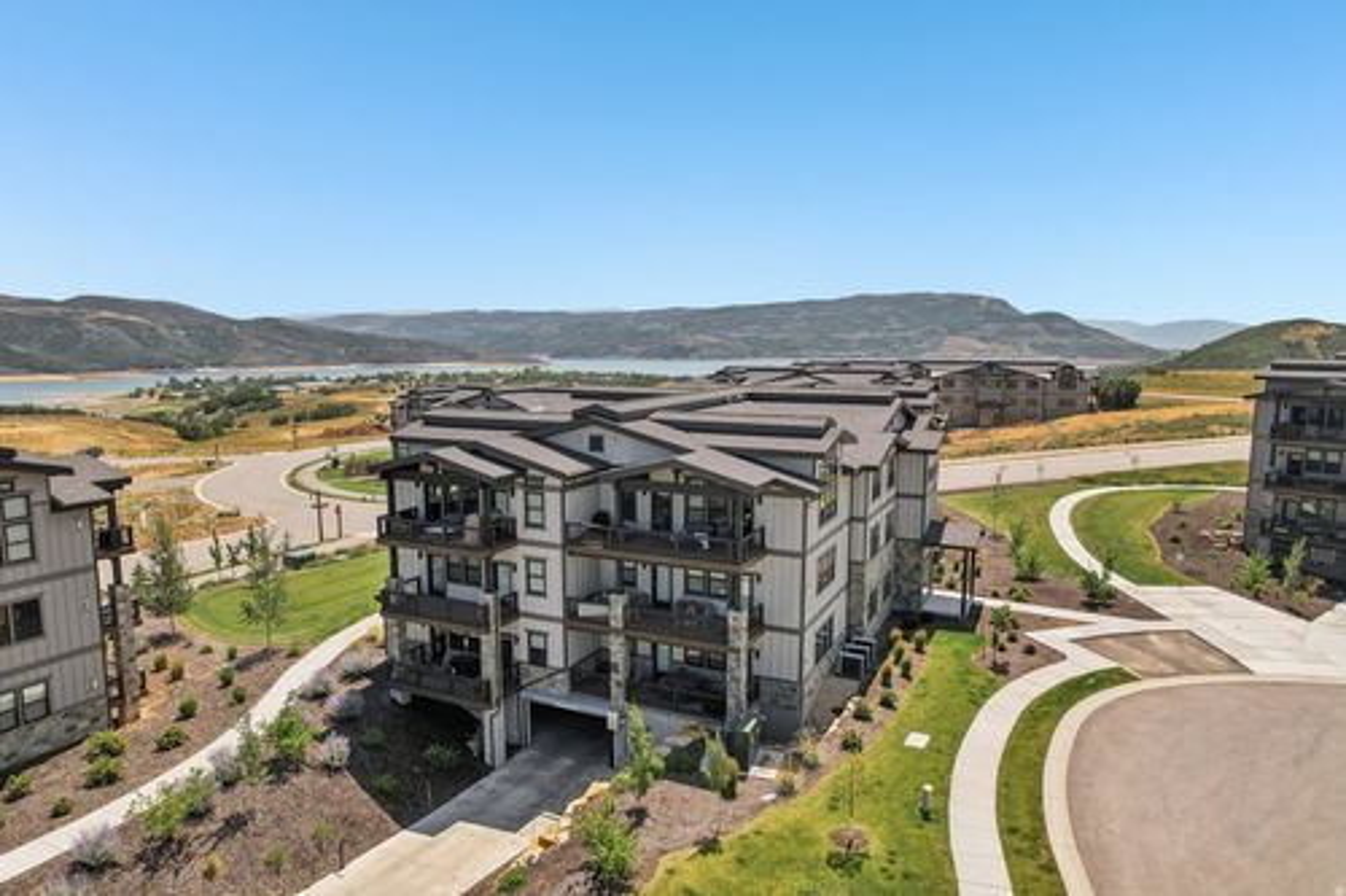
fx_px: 822
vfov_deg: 57.2
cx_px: 673
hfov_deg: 78.6
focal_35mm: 22
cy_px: 448
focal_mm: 8.4
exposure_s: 1/120
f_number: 2.8
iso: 110
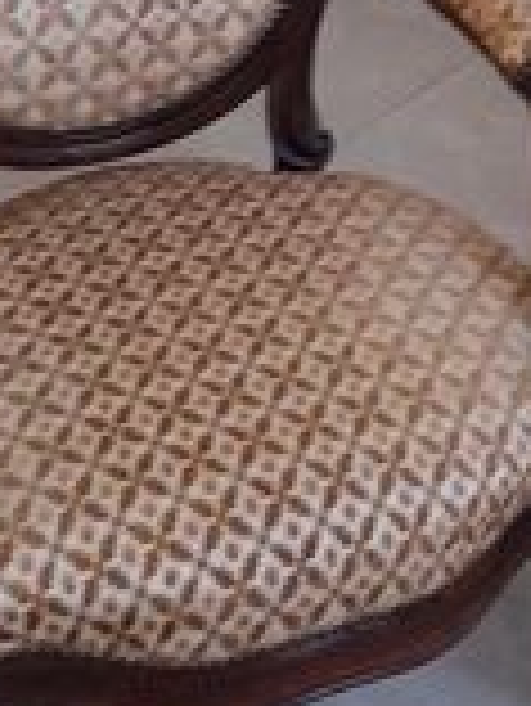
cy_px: 49
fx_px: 2083
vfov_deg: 18.9
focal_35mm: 102
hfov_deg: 14.0
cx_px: 662
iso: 125
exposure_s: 1/50
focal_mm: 4.6
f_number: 2
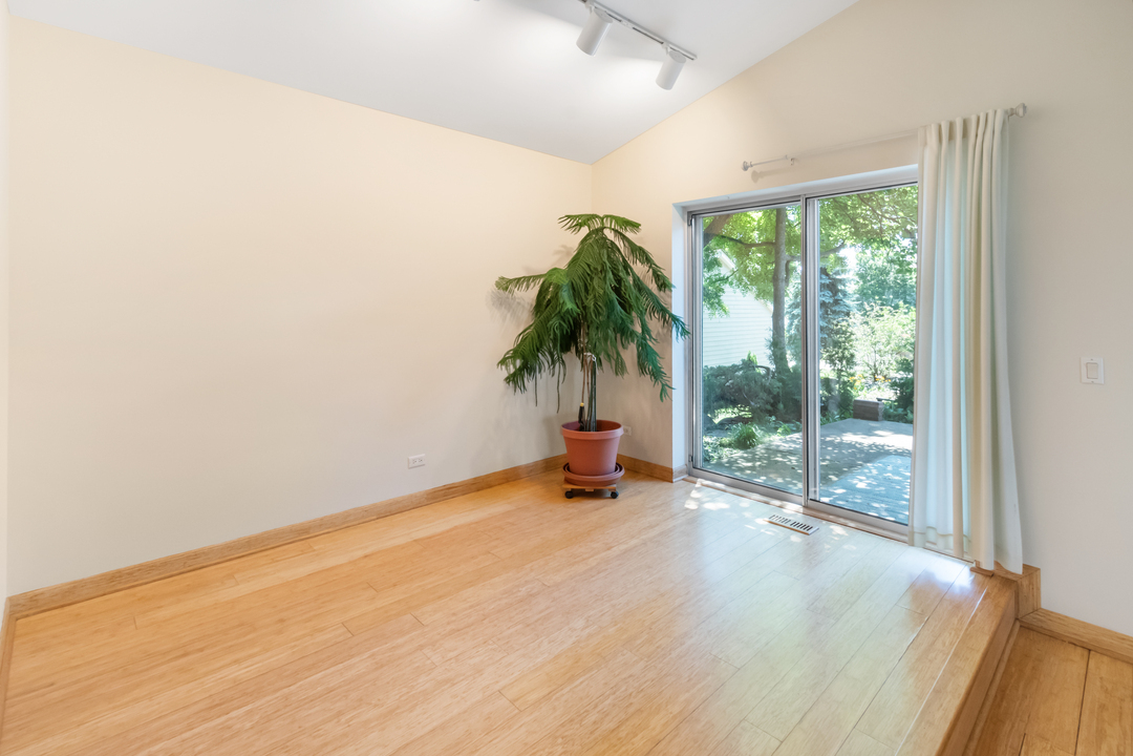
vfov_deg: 77.3
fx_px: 472
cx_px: 566
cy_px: 378
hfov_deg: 100.4
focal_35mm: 15
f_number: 9
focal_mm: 10
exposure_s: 1/30
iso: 1000
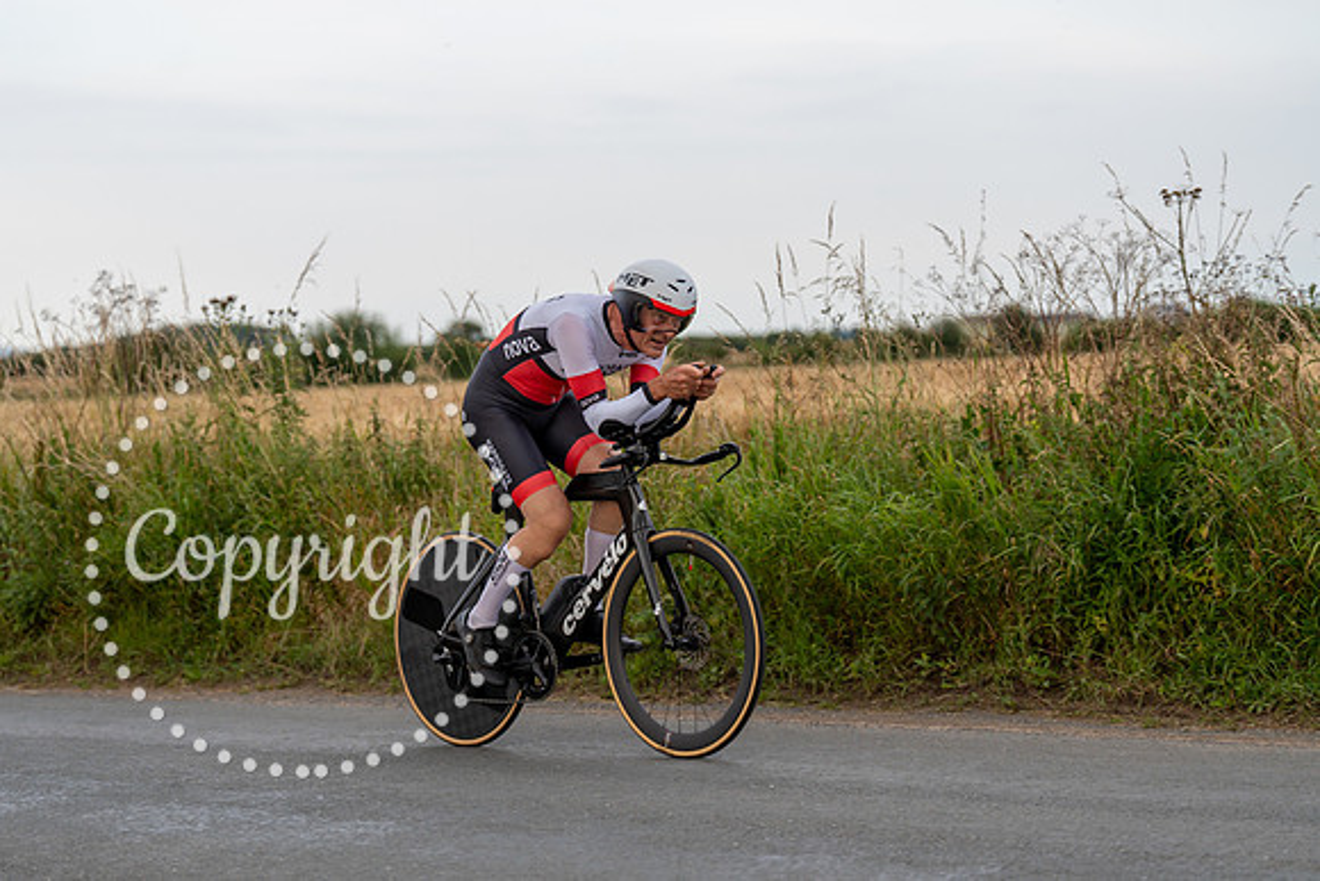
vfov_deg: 14.1
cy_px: 440
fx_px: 3557
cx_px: 660
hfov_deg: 21.0
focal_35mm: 97
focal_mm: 97
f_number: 3.2
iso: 250
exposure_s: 1/1000
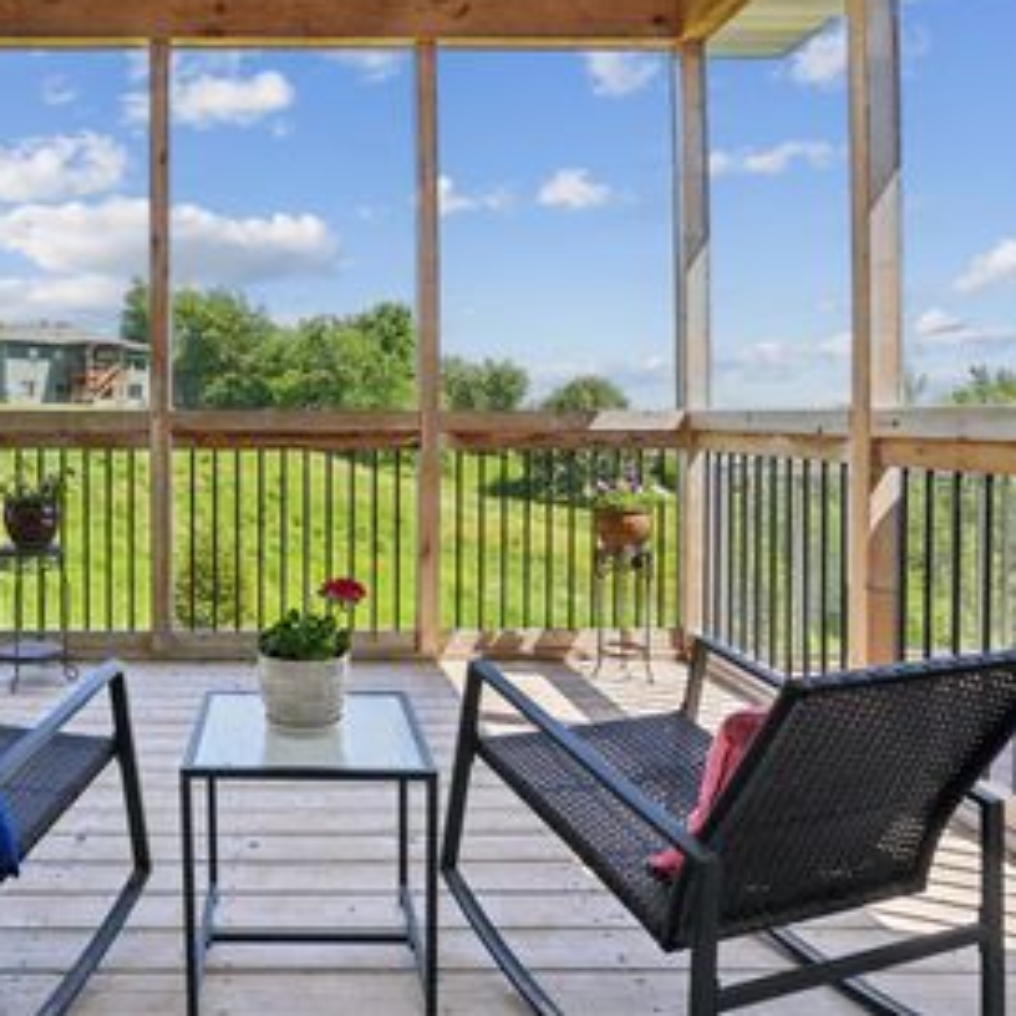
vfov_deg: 62.3
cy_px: 398
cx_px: 303
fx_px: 830
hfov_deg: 60.7
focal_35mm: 25
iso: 800
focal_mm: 16
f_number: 8
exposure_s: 1/1250
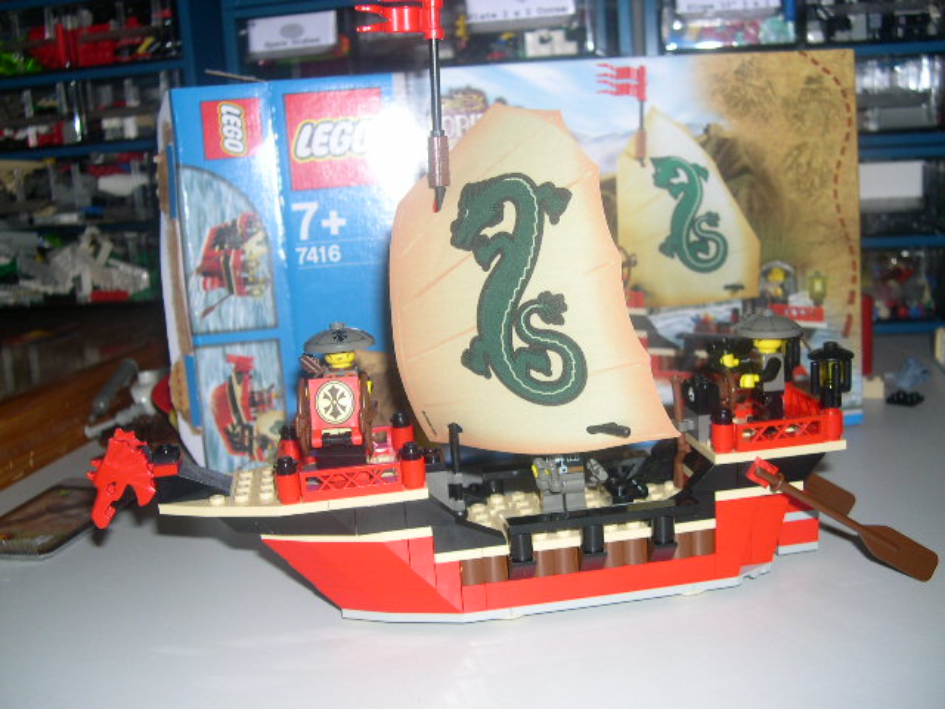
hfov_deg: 49.0
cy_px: 354
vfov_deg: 37.7
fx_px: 1037
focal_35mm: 38
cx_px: 472
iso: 100
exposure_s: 1/60
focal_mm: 8
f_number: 2.8
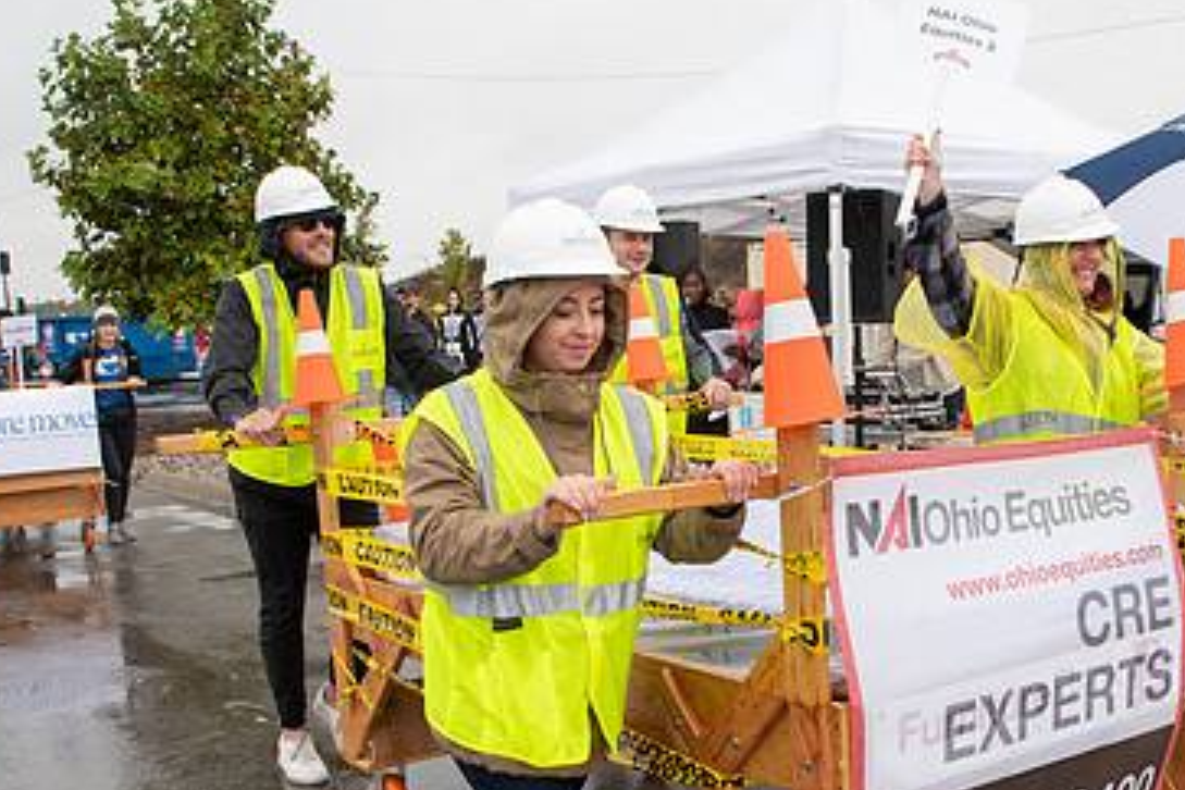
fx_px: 1448
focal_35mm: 44
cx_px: 773
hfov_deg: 44.0
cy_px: 560
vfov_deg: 30.2
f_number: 7.1
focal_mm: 24
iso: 400
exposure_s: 1/200
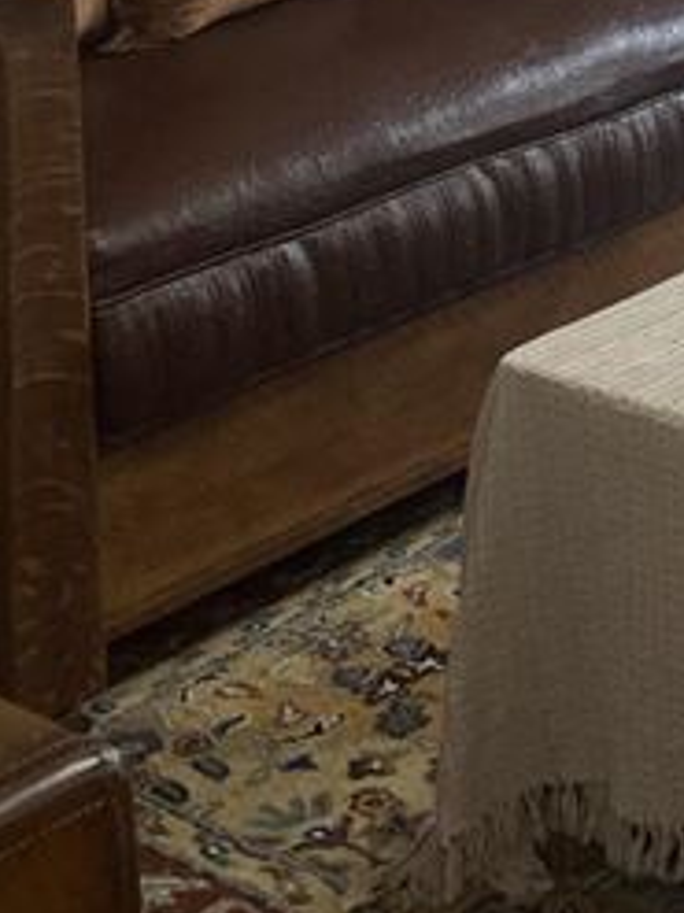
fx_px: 2663
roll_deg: +0.6
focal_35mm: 101
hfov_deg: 13.6
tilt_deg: -8.3
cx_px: 1087
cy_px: -351
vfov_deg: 17.9
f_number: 1.8
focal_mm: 4.25
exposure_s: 1/60
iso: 250
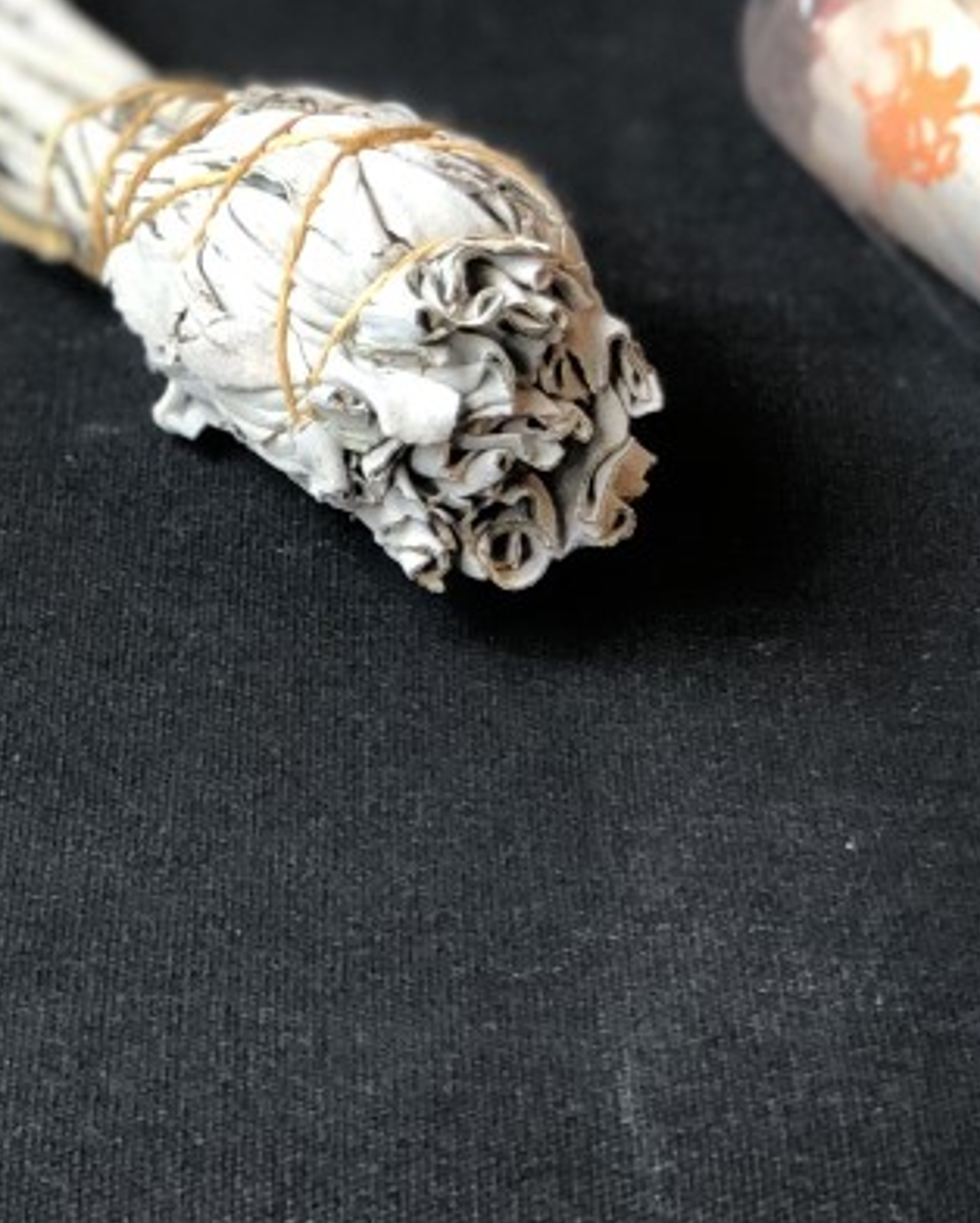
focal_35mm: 147
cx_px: 228
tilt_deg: -33.2
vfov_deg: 13.0
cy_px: 144
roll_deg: -1.2
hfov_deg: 10.5
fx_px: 5325
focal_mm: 6
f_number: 2.4
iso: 100
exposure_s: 1/30
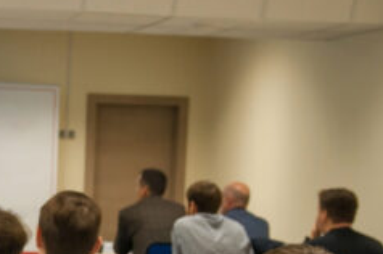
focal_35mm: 121
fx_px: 1286
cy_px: 260
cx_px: -40
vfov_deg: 11.2
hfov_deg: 16.4
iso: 1000
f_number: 2.8
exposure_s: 1/160
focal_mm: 32
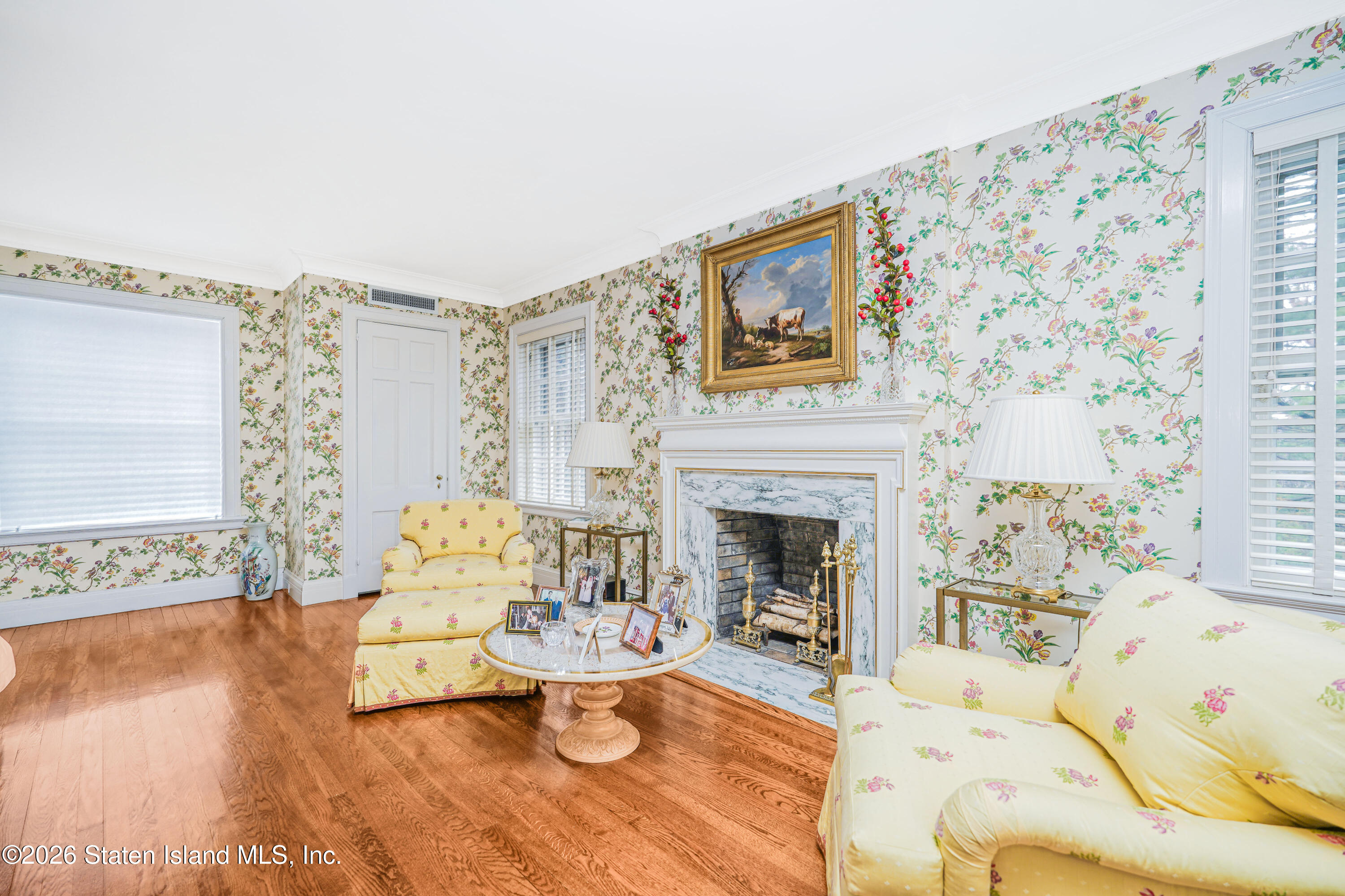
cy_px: 448
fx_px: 616
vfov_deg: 72.1
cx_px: 672
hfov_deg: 95.0
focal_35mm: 16
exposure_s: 1/10
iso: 50
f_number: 4
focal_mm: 16.5
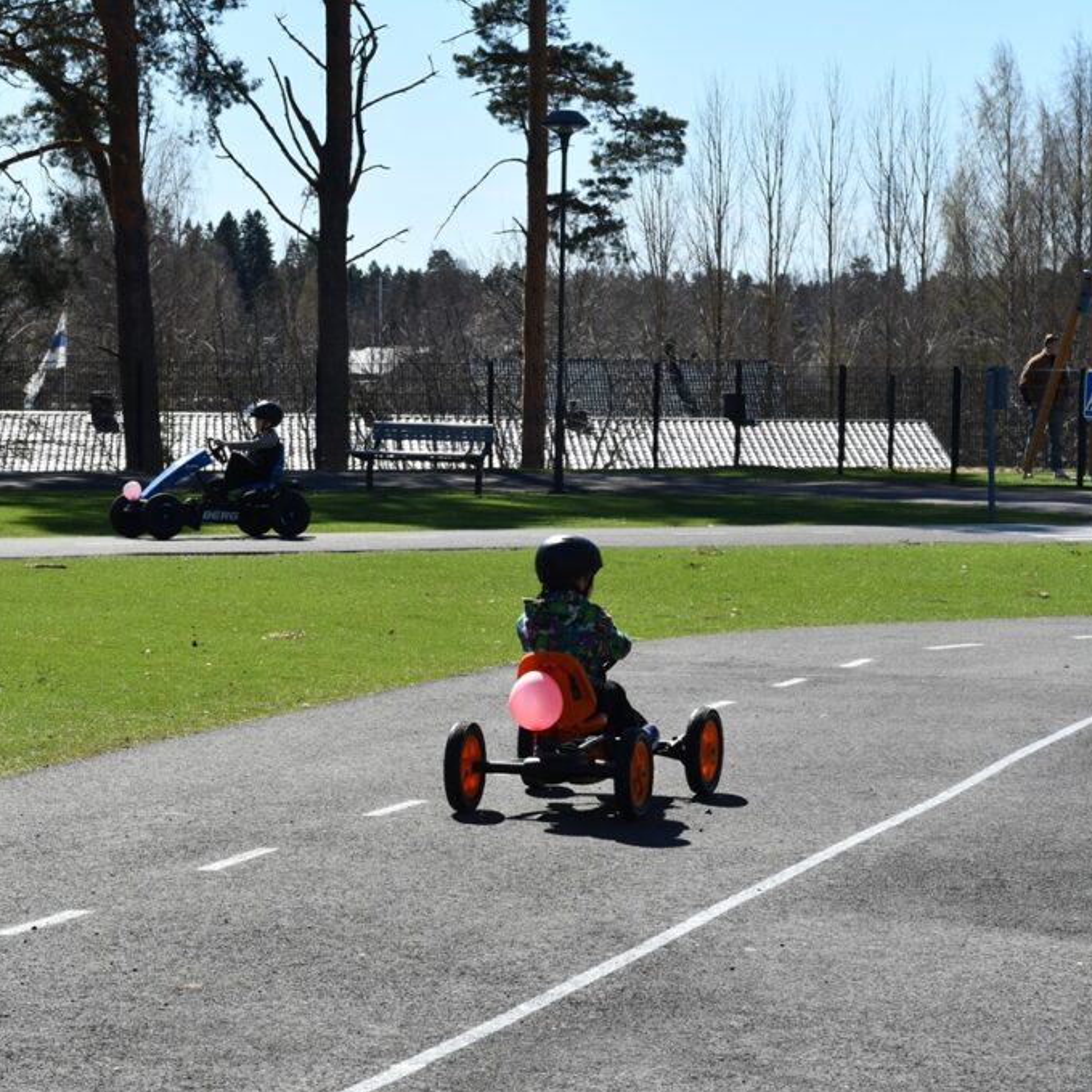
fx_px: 3747
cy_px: 547
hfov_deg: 16.5
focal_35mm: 105
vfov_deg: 16.6
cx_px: 279
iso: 640
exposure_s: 1/640
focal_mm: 55
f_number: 13
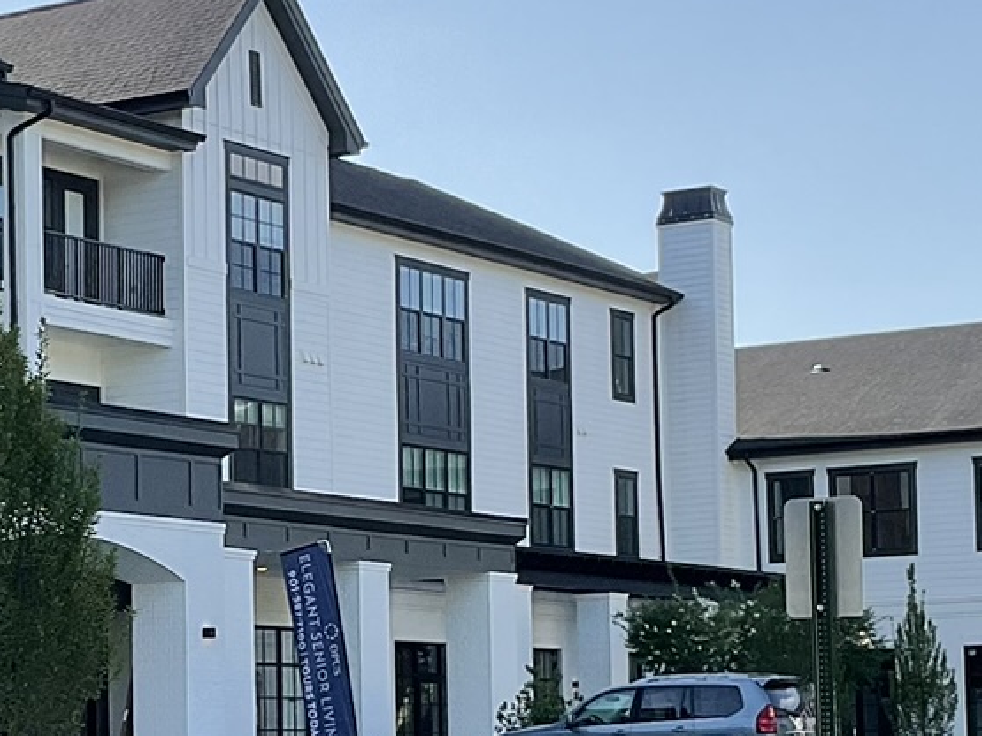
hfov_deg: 18.2
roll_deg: +0.5
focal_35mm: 107
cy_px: 563
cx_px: 154
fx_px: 3035
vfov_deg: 13.8
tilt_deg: +4.0
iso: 16
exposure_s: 1/1342
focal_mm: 3
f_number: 1.8
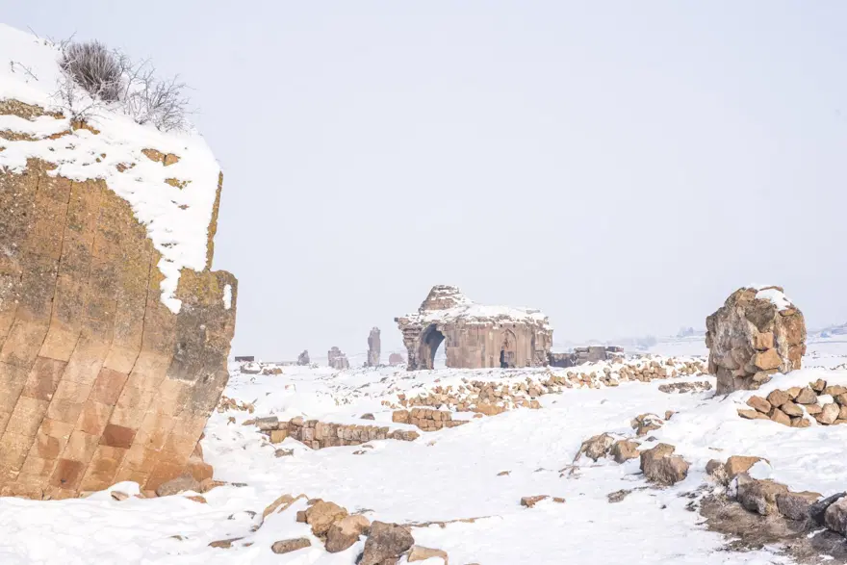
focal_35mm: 56
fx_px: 1318
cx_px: 424
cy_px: 282
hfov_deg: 35.6
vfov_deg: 24.2
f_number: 10
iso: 200
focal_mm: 56
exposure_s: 1/250
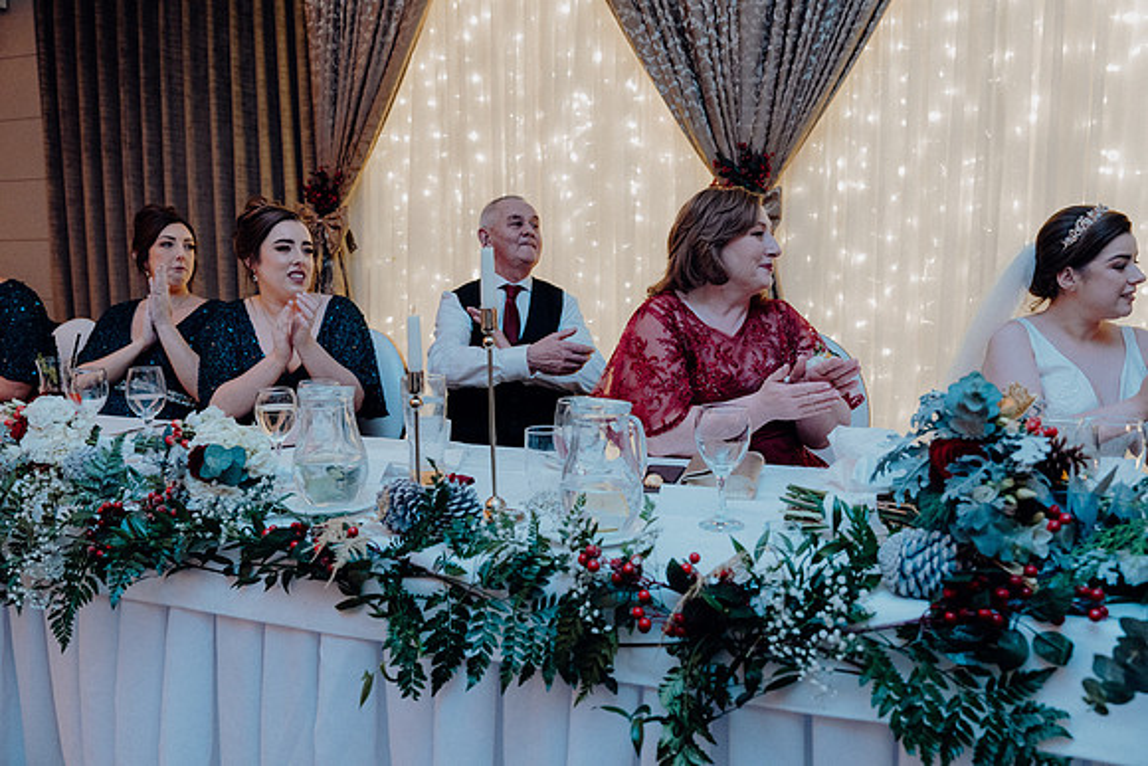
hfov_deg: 65.5
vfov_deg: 46.4
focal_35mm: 28
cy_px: 383
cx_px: 574
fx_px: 893
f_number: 3.5
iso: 2500
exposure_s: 1/160
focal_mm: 28
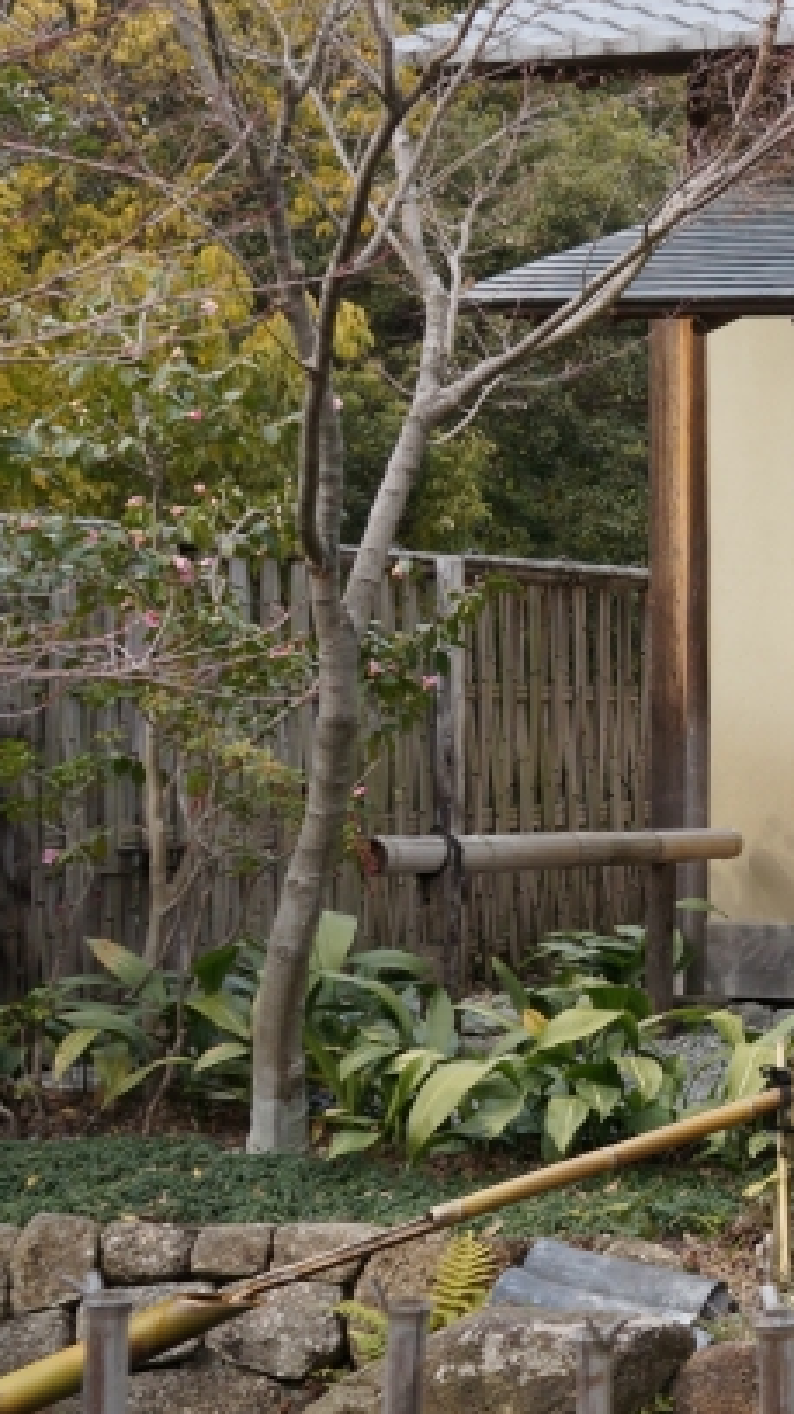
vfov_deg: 27.5
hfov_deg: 13.8
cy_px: 759
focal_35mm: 77
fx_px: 2887
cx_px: 1470
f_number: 5.6
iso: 200
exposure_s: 1/320
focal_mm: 20
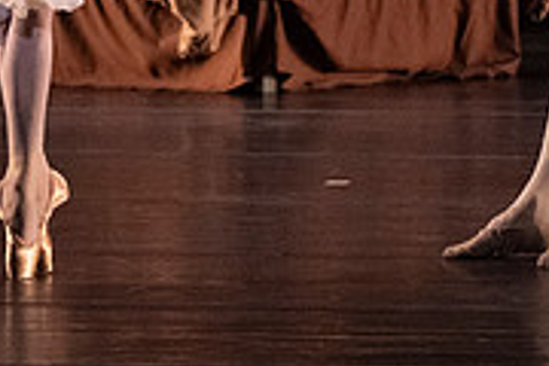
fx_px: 17063
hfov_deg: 1.8
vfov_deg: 1.2
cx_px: 180
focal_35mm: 1119
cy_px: -178
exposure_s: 1/400
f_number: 5.6
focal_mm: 348
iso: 20000
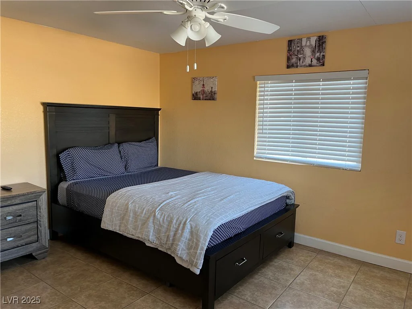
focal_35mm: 26
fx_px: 309
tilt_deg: -6.3
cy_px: 154
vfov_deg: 53.1
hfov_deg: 67.3
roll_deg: -1.0
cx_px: 206
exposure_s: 1/60
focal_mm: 5.1
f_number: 1.6
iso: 100
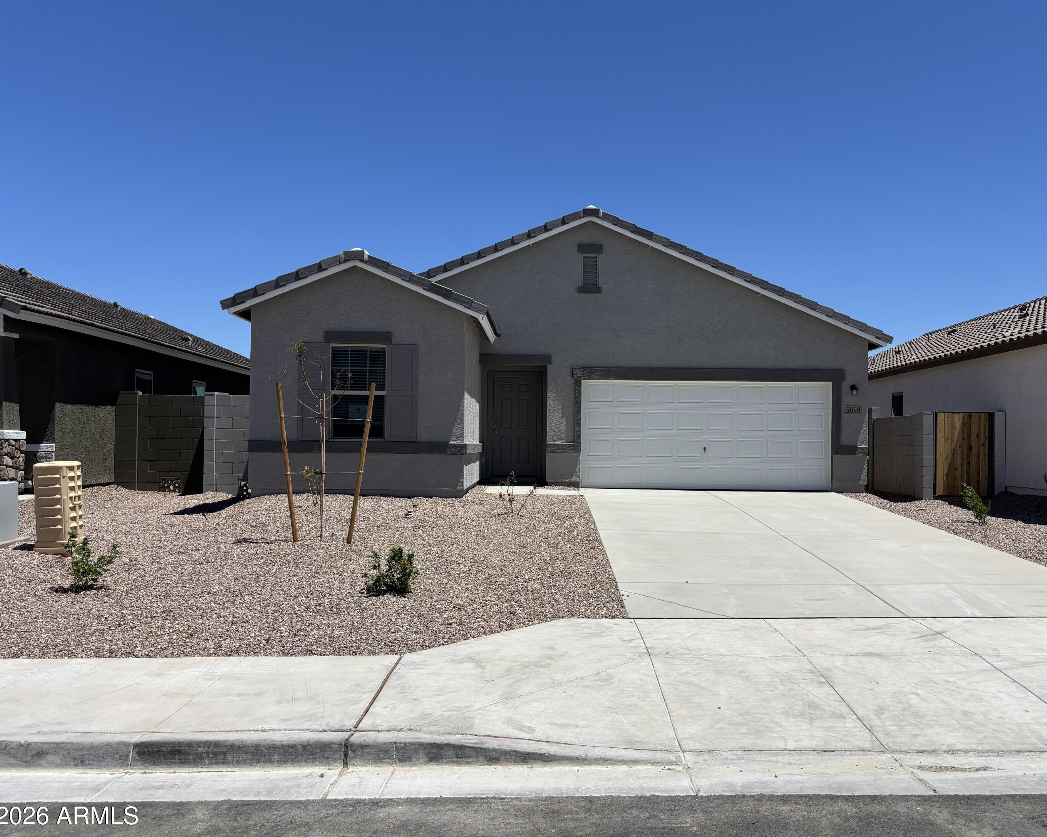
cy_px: 423
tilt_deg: +1.1
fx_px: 868
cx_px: 571
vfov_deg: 51.5
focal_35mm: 28
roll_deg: -1.7
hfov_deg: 62.1
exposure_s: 1/5952
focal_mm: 5.96
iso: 50
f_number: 1.6
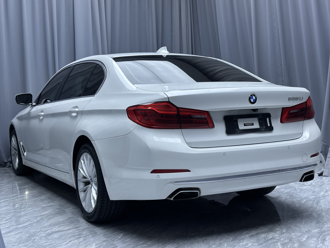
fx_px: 458
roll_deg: +1.9
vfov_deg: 30.3
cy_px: 124
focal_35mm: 48
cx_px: 165
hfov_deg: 39.7
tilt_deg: -2.9
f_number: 1.78
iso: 50
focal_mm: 6.86
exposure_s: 1/100
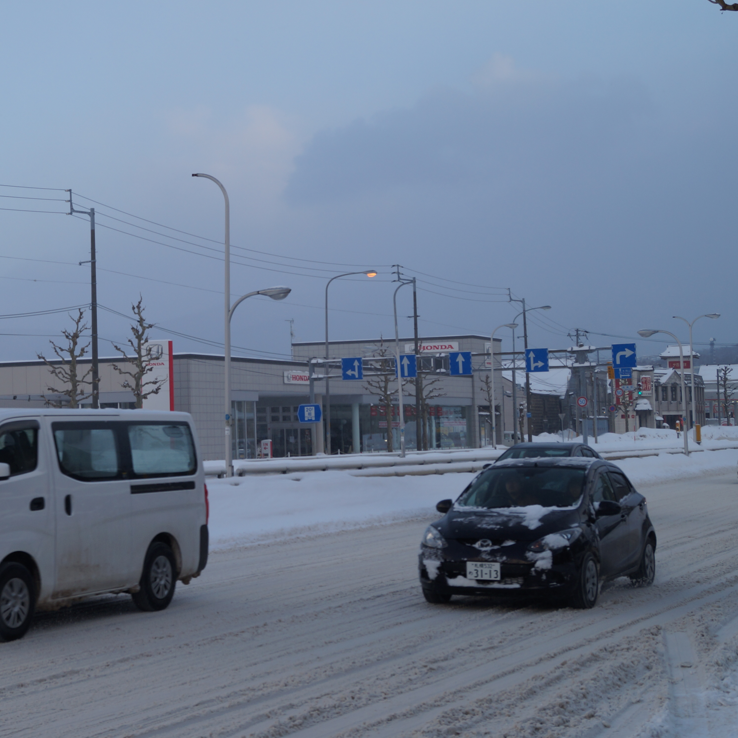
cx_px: 147
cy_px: 358
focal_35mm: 63
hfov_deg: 26.8
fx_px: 1520
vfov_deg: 27.3
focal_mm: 30
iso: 100
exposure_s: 1/200
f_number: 8
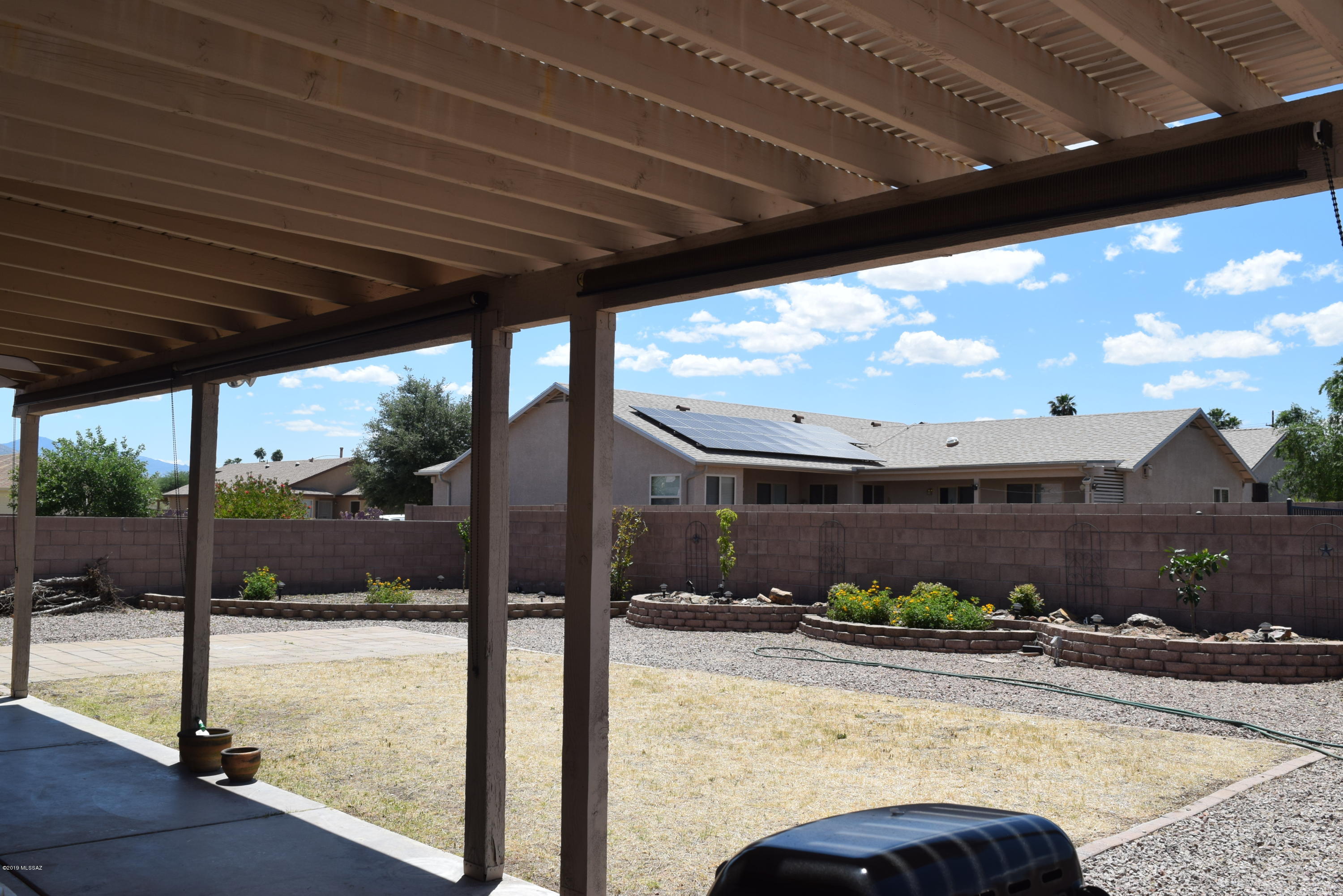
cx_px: 672
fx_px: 1175
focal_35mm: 32
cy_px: 448
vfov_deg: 41.7
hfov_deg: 59.5
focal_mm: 21
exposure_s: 1/400
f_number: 10
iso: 200
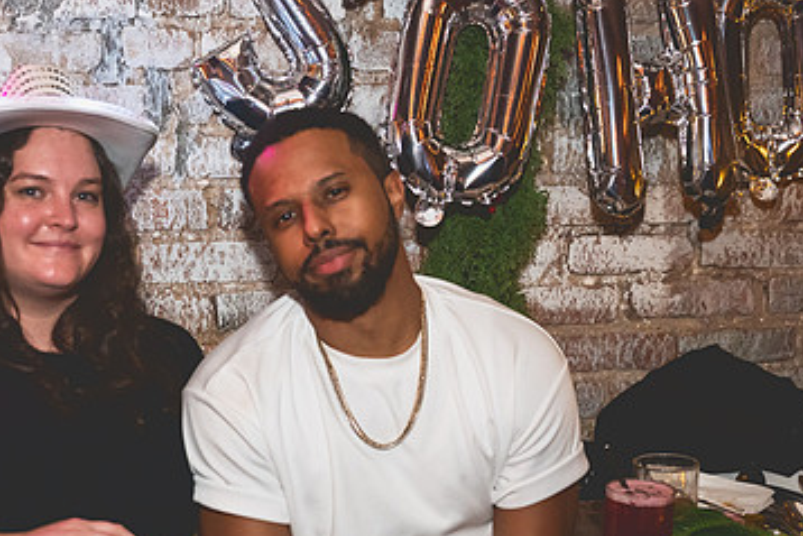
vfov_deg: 20.8
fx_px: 1450
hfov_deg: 30.7
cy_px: 400
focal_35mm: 65
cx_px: 256
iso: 3200
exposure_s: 1/125
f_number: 2.8
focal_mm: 38
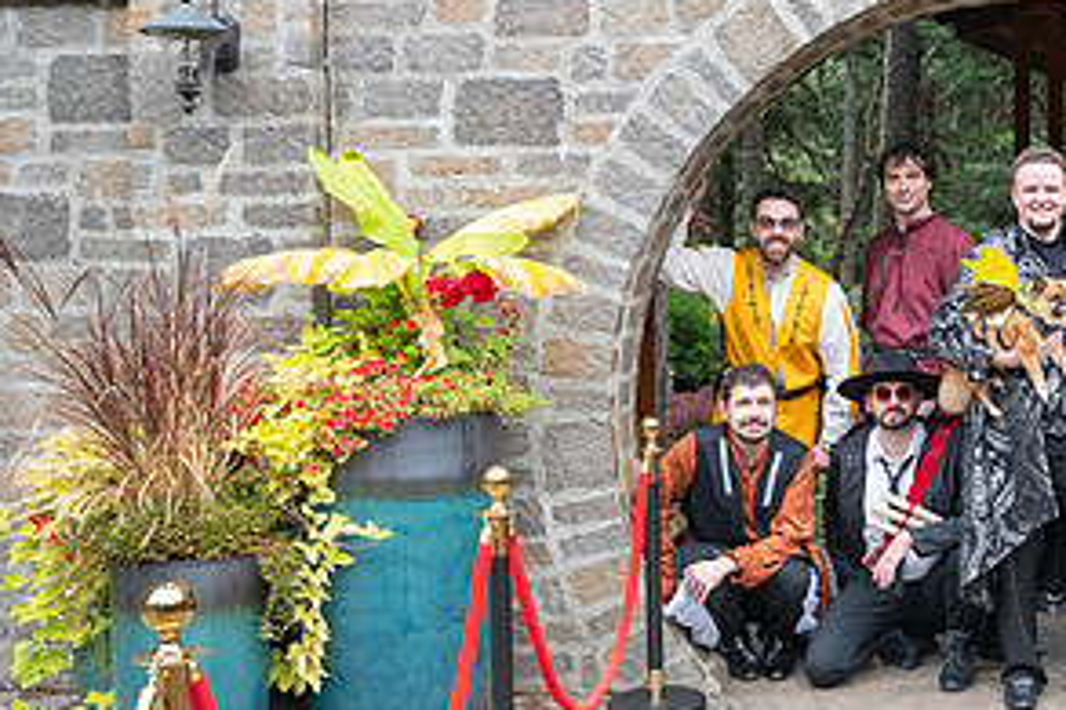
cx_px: 1026
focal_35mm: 49
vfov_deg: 27.5
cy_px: 313
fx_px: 1450
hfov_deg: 36.9
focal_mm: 24
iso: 320
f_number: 4
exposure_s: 1/400
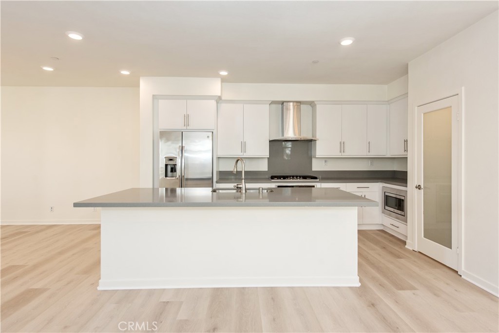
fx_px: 263
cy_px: 166
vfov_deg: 64.6
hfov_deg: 86.9
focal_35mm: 19
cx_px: 250
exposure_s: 1/125
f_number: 5.6
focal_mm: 19
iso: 450
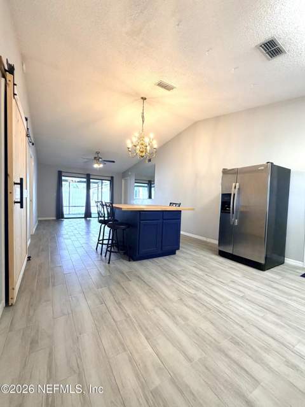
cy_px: 204
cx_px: 152
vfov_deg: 102.0
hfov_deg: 85.7
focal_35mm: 14
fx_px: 164
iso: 320
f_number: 2.2
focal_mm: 2.22
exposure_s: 1/120
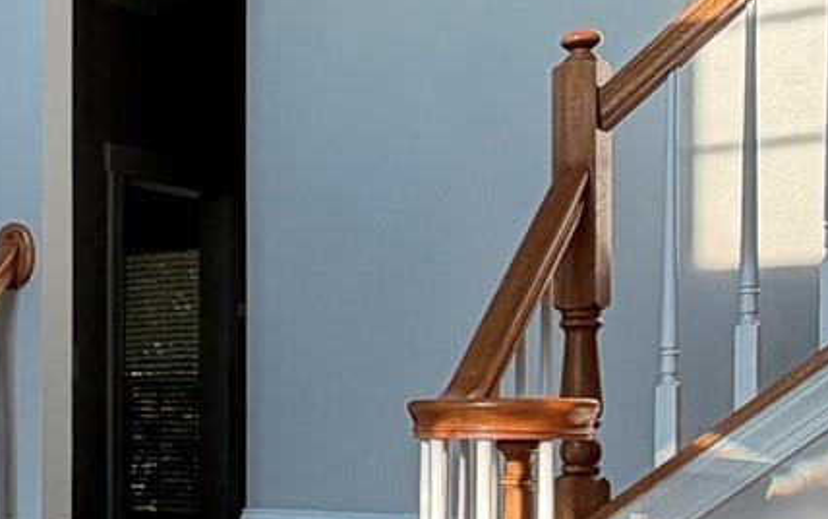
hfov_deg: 24.9
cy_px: 434
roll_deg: +0.3
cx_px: -261
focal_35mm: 71
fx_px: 1603
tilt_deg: -1.3
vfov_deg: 18.2
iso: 50
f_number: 2.2
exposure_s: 1/122
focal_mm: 2.22
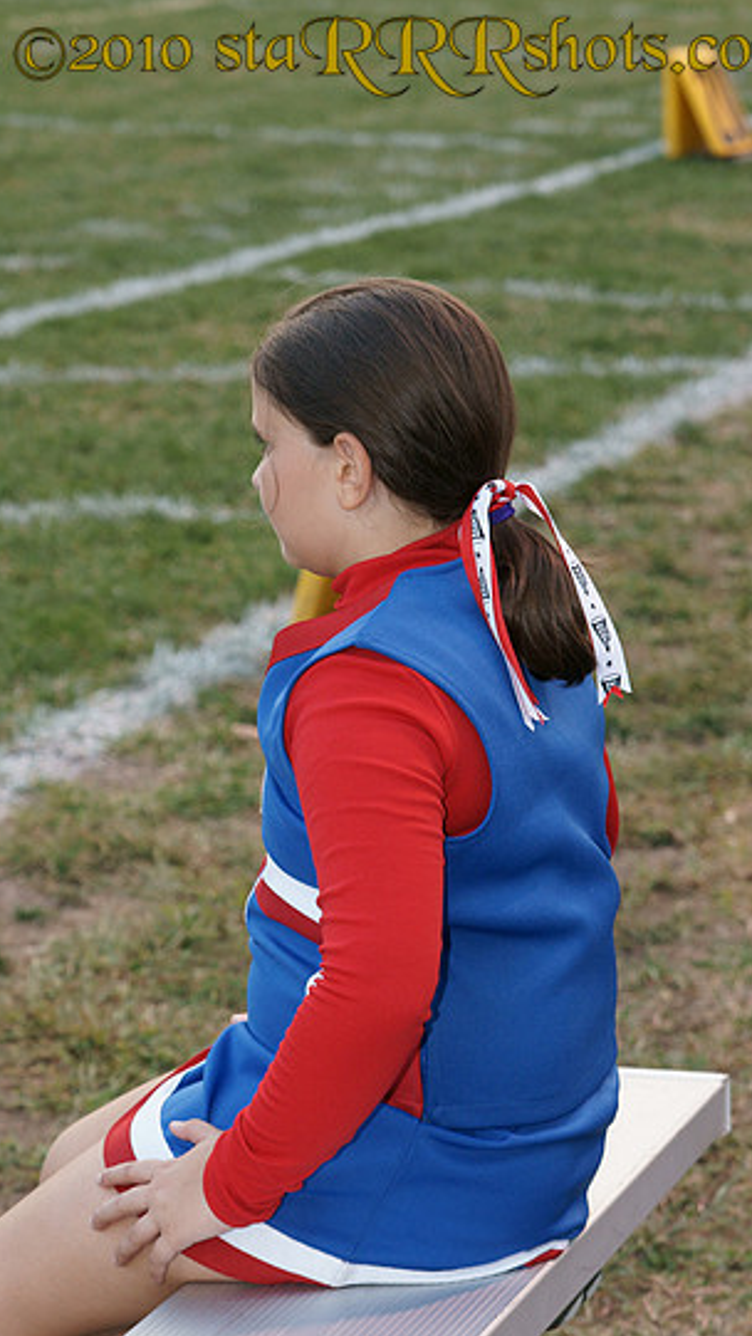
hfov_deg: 9.6
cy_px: 713
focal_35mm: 127
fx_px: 4484
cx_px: 340
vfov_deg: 16.9
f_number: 5
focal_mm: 75
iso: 400
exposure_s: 1/125
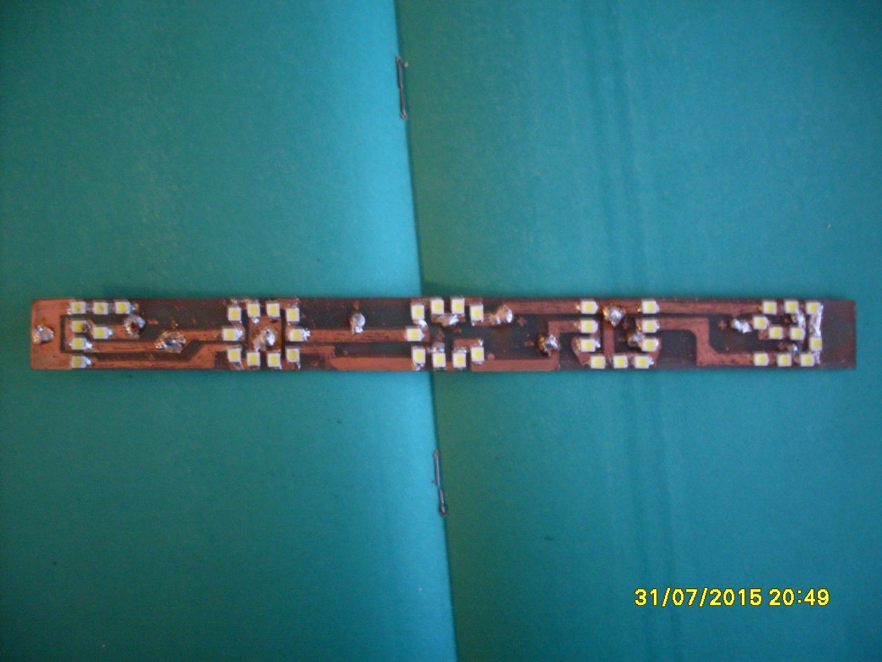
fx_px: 968
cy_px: 331
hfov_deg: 49.0
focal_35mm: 38
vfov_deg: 37.7
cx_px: 441
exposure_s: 1/2
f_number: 2.8
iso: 200
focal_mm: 6.3
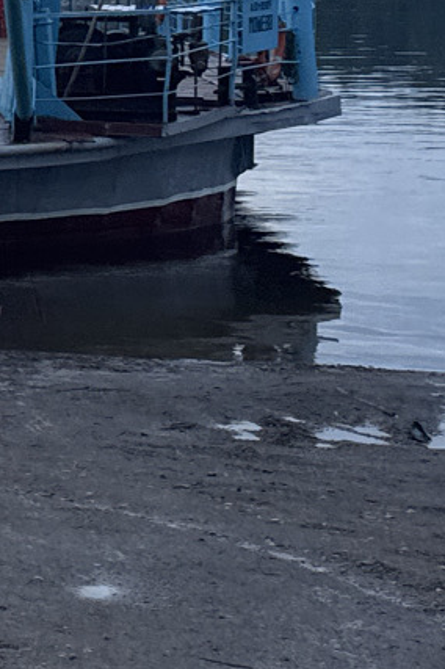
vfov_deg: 17.4
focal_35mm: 117
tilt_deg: -4.2
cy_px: 130
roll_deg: +3.2
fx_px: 2173
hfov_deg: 9.5
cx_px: -841
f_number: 1.78
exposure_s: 1/121
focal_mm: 6.76
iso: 80
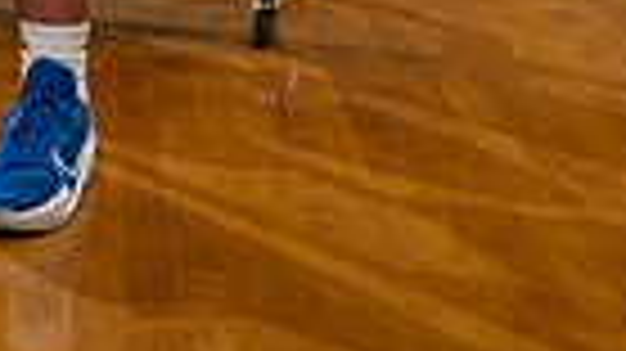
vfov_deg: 9.8
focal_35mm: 105
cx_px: 0
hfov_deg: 19.8
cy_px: -562
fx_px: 1742
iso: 400
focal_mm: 31
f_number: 4
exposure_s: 1/125
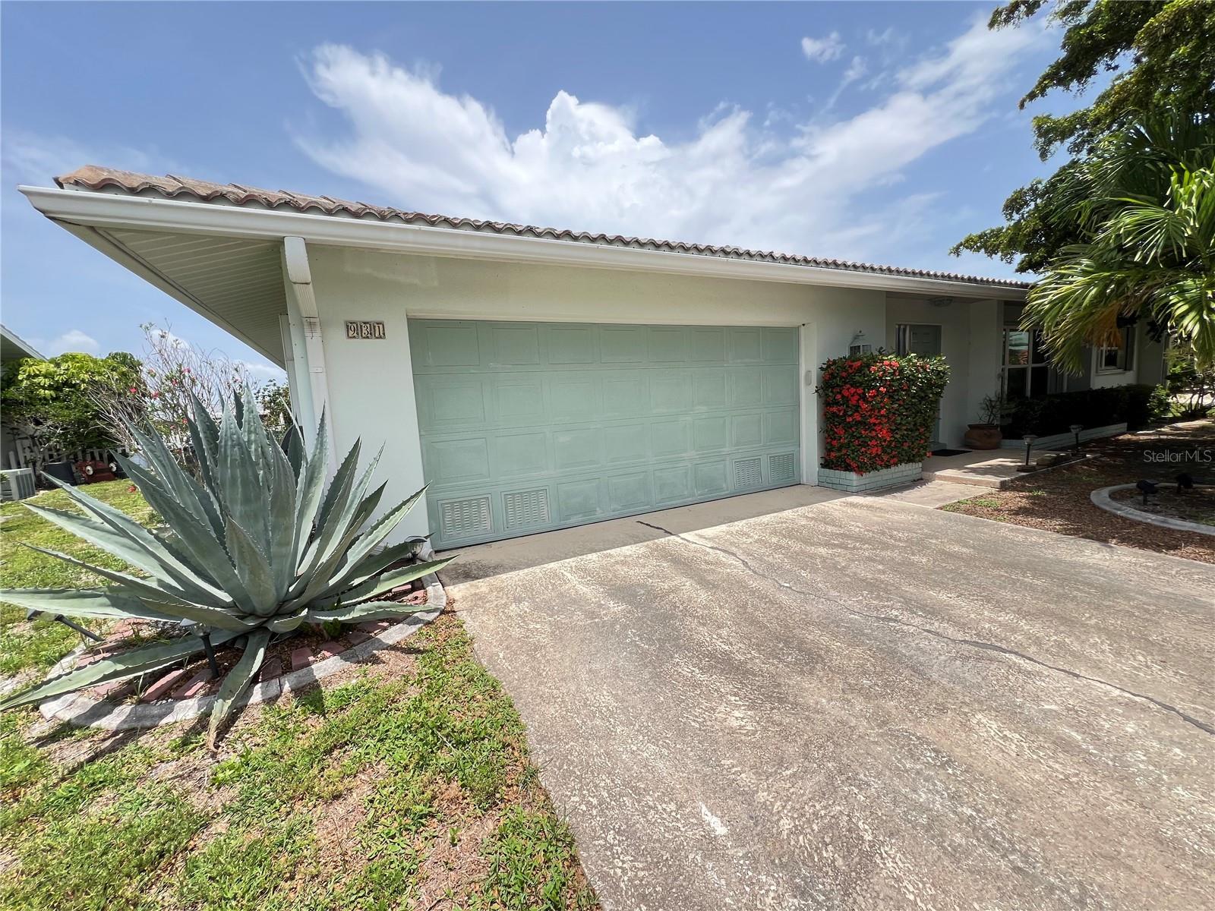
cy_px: 456
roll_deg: +3.7
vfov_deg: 89.9
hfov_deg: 106.2
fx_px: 456
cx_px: 608
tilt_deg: -6.9
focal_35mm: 13
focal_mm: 1.57
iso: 32
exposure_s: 1/763
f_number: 1.8
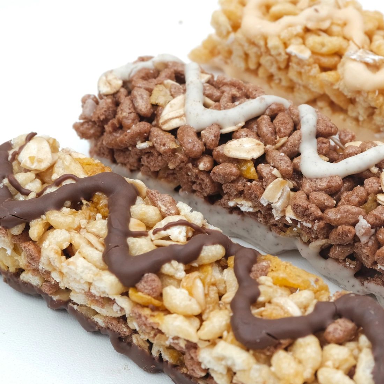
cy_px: 225
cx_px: 268
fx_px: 1142
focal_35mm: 91
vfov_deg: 19.1
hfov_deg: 19.0
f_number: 6.4
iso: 125
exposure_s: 1/60
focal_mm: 30.5
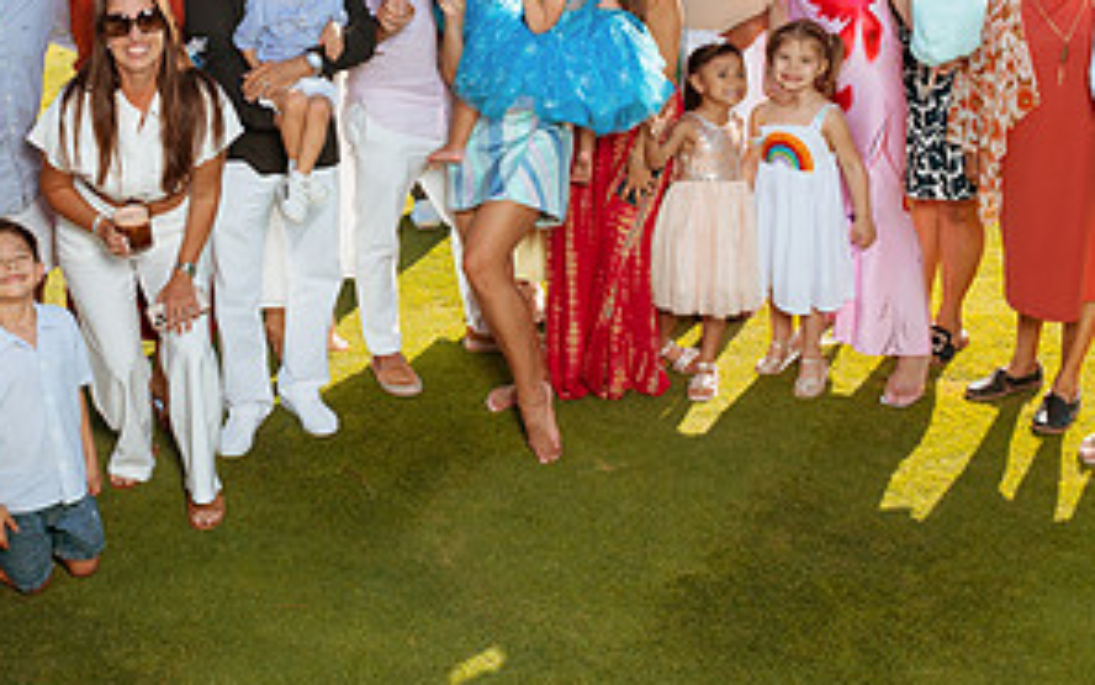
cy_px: 61
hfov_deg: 41.2
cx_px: 344
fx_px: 1432
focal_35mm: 48
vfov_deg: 26.0
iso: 125
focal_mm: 24
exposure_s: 1/200
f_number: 8
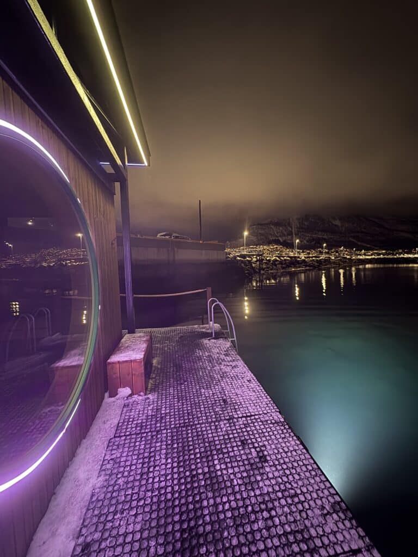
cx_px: 209
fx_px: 225
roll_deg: +1.3
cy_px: 278
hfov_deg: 85.7
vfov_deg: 102.1
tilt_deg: -3.4
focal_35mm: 14
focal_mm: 2.22
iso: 640
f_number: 2.2
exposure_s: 1/9
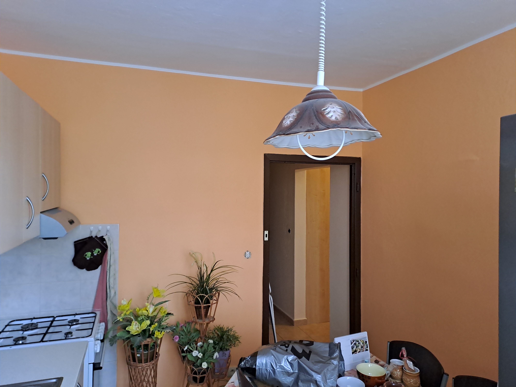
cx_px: 258
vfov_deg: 54.9
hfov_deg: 69.4
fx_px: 373
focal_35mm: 25
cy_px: 194
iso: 320
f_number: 1.8
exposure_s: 1/30
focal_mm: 4.65
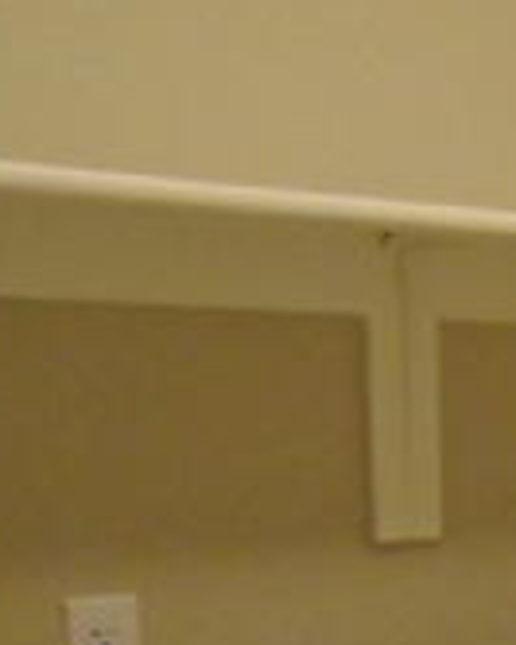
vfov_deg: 18.6
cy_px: 890
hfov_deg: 14.3
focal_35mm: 94
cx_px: 943
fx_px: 1793
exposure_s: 1/30
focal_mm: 4.5
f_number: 3
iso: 400
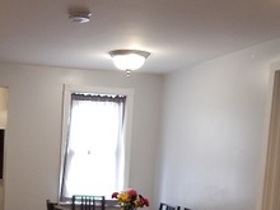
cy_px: 205
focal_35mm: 67
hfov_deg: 27.9
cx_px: 27
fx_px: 542
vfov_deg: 21.2
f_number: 3
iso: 140
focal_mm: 4
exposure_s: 1/30
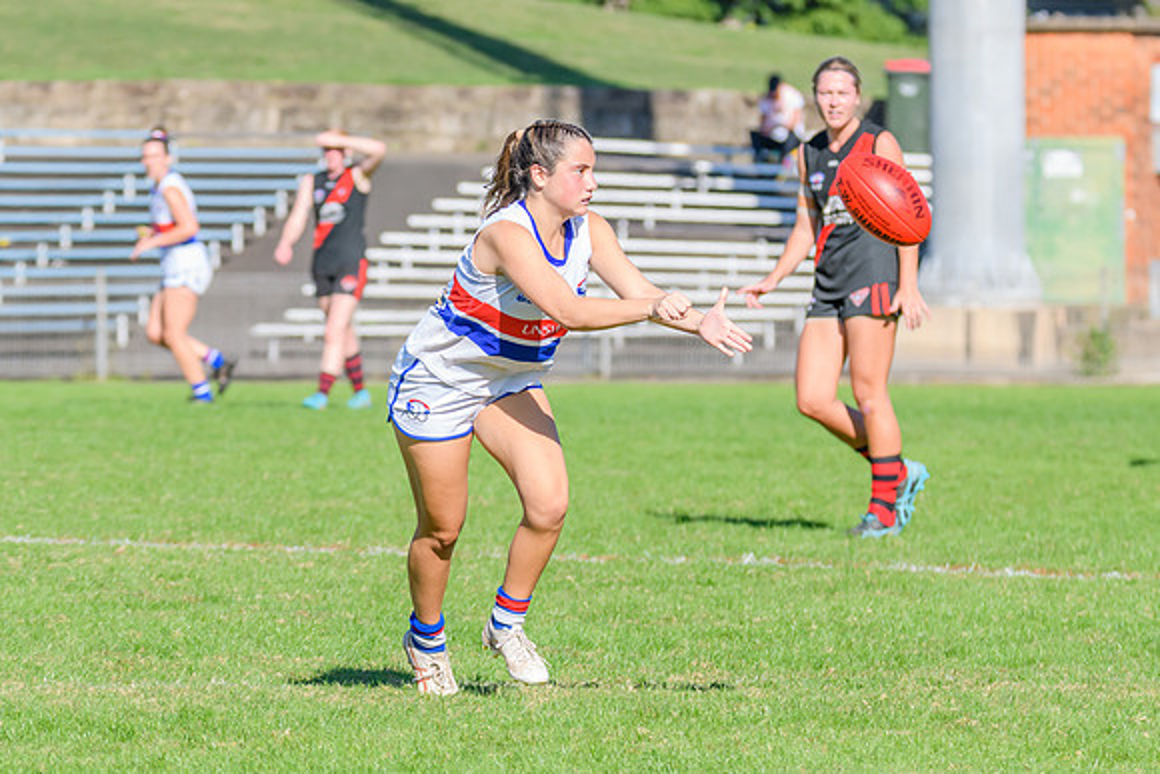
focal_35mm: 413
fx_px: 13300
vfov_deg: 3.3
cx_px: 593
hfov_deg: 5.0
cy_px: 368
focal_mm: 220
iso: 640
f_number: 7.1
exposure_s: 1/1600
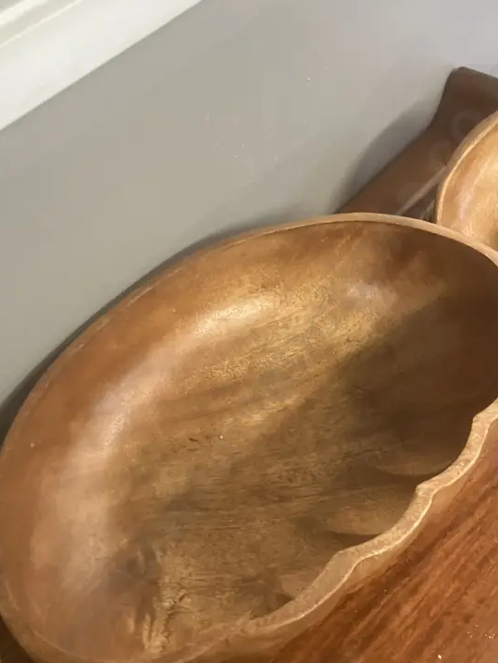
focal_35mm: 40
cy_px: 421
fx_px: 767
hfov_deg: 36.0
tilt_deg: -52.9
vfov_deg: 46.3
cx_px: 247
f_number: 1.8
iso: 250
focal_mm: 3.99
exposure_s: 1/33
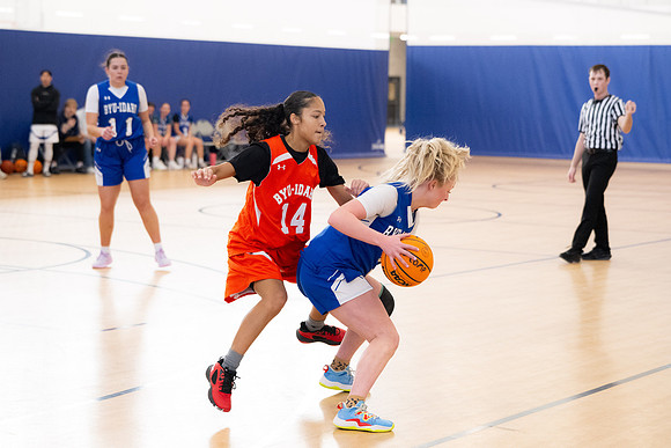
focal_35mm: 85
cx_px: 354
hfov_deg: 23.9
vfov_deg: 16.1
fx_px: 1587
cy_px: 227
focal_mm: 80
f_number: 3.5
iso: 4000
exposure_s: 1/640
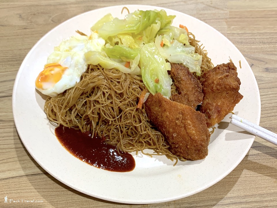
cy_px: 104
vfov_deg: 53.1
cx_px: 138
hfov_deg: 67.3
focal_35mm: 26
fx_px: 208
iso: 80
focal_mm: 4.25
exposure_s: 1/50
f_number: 1.8
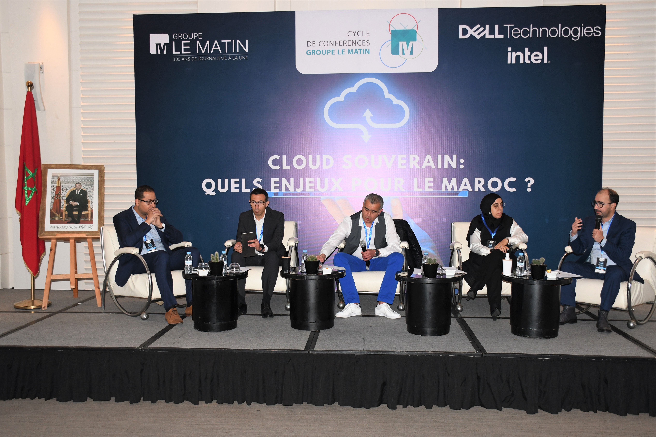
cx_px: 328
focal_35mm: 34
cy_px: 218
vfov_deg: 38.9
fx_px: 619
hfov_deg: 55.8
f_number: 5.6
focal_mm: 23
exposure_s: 1/250
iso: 1000
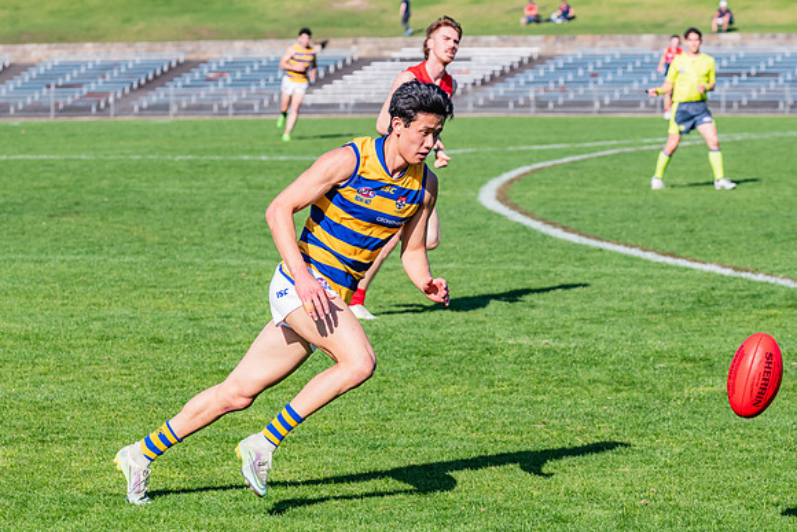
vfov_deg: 8.1
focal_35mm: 170
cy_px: 266
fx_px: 3764
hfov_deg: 12.1
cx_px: 398
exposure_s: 1/1600
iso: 800
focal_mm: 170
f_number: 10
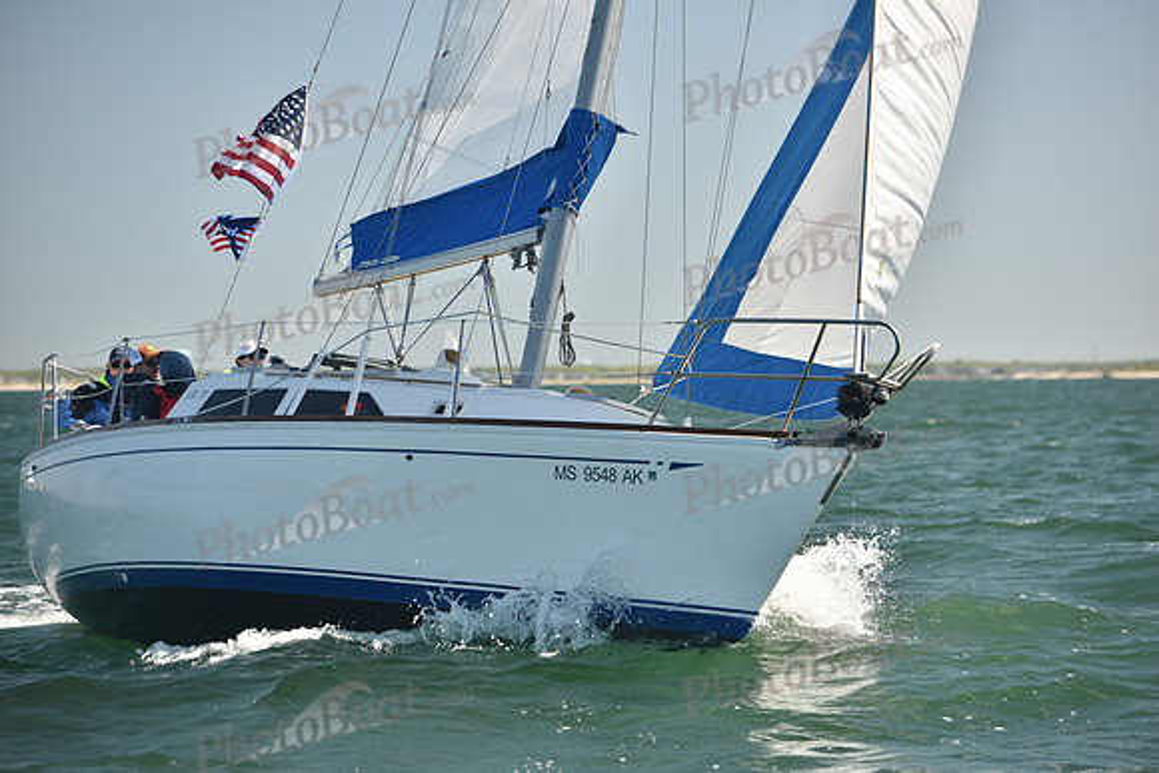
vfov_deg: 9.5
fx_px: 4669
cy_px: 386
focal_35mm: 145
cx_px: 580
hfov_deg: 14.2
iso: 250
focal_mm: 145
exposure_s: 1/800
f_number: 4
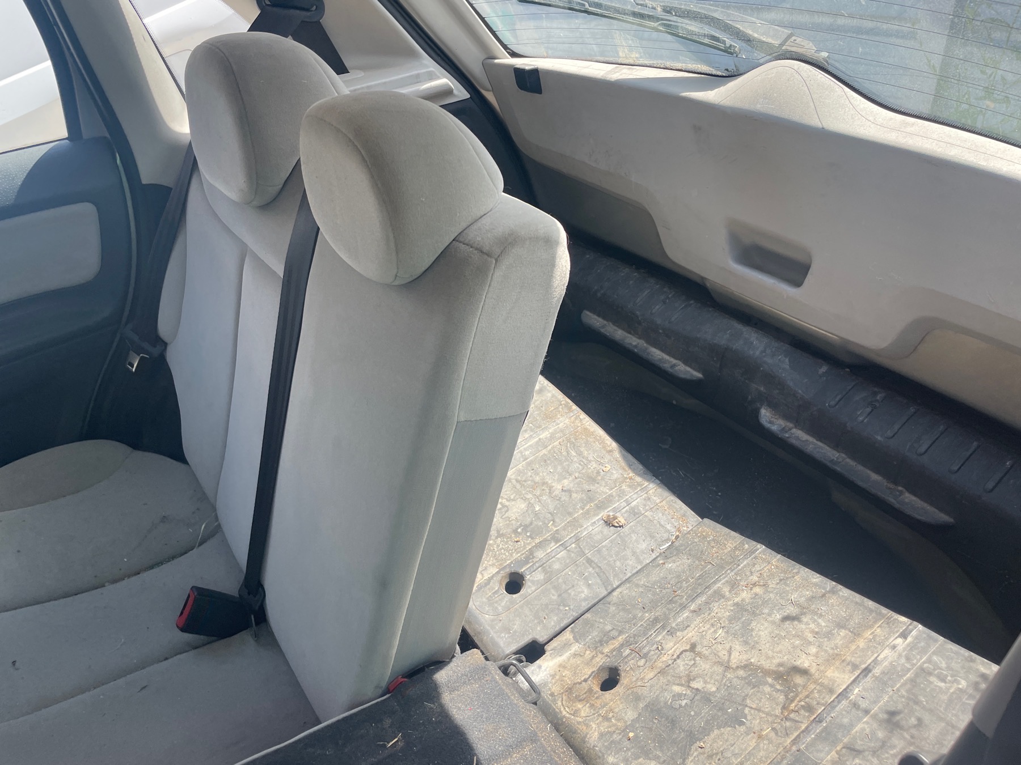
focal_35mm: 26
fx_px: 767
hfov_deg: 67.3
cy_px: 382
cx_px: 510
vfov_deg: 53.1
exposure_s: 1/515
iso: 32
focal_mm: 4.2
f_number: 1.6
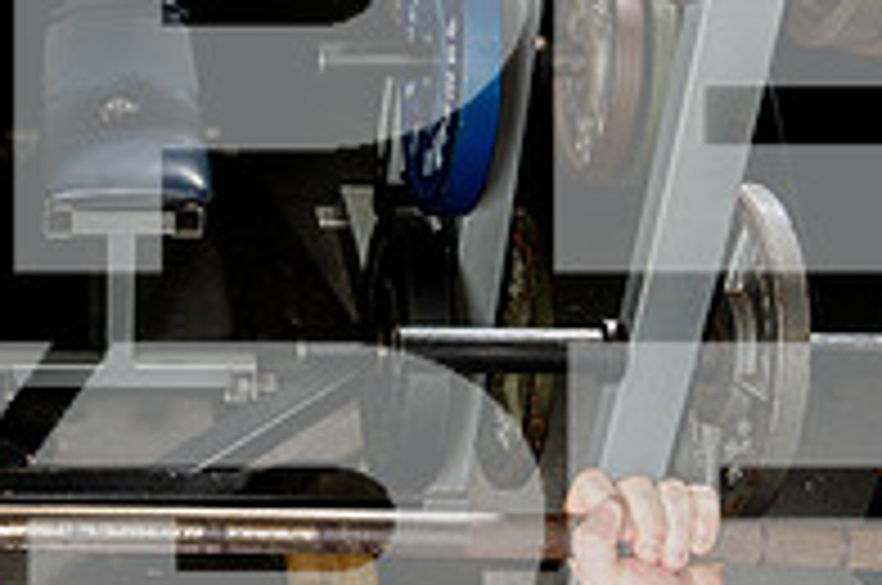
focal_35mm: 64
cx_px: -70
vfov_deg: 20.6
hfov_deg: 28.7
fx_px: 1565
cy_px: 558
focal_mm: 20
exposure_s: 1/250
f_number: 5.6
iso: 250
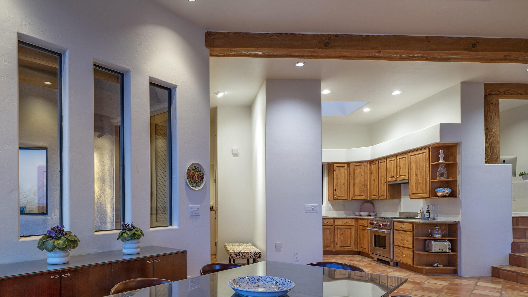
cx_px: 217
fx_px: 322
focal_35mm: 23
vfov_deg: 48.4
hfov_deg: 78.0
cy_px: 204
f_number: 9
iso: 100
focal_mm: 17
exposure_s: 2
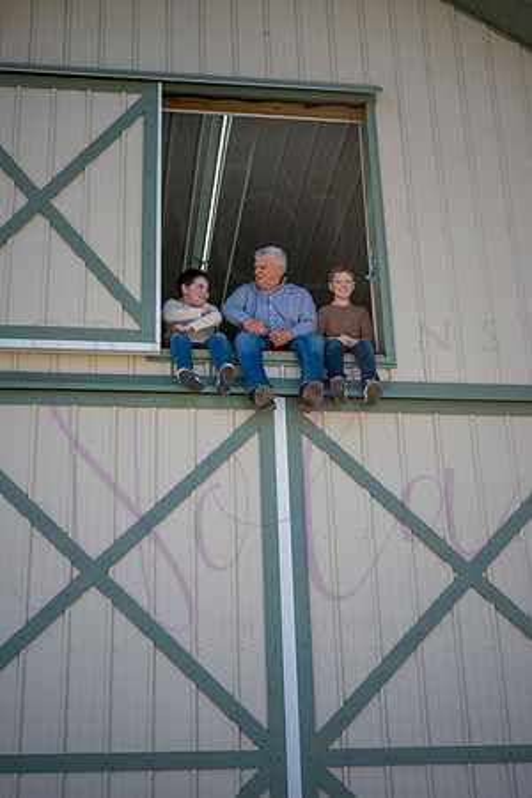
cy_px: 399
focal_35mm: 52
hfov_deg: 26.0
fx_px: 1153
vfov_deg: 38.2
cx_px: 266
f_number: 9
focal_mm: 52
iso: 400
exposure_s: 1/320
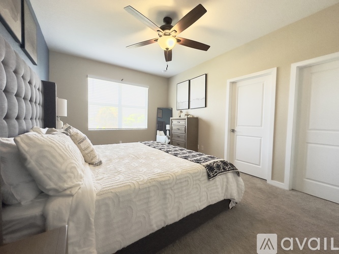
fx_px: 137
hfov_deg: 102.1
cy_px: 127
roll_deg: -1.3
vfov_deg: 85.7
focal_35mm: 14
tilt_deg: -2.0
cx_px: 170
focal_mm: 2.22
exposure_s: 1/120
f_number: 2.2
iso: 200
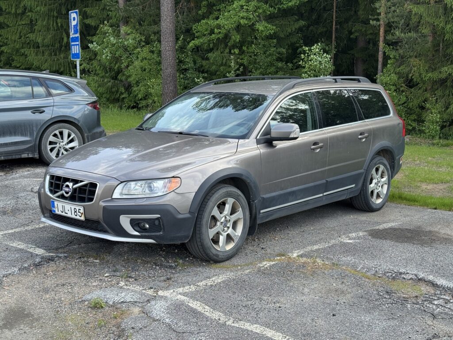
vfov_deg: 30.3
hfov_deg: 39.7
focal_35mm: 48
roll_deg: -0.2
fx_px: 628
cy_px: 170
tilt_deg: -9.0
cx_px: 226
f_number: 1.78
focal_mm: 6.76
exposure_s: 1/913
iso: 64
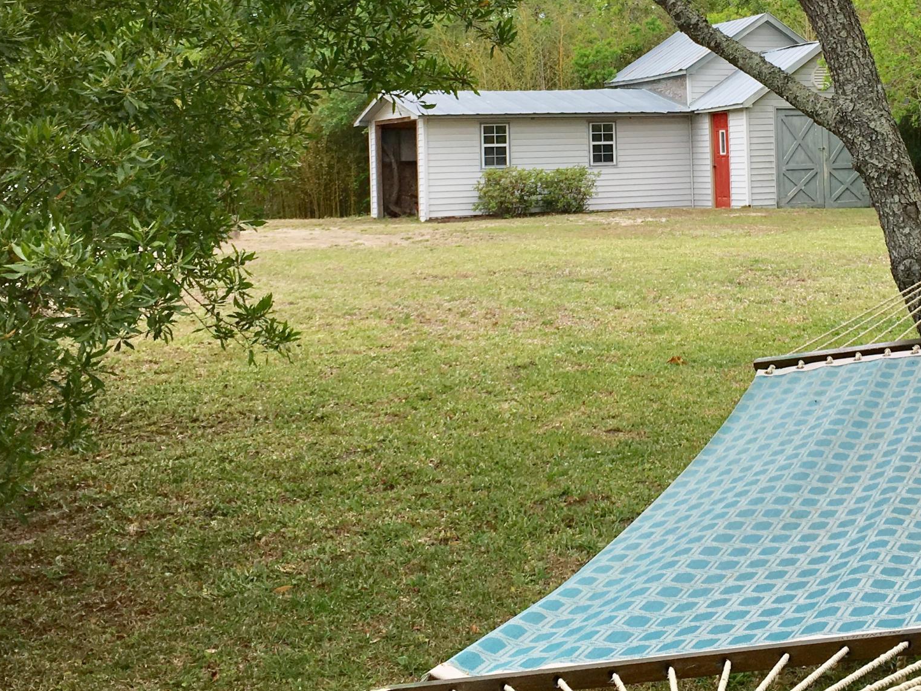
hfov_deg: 33.2
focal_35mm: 57
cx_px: 669
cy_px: 147
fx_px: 1517
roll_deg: +2.1
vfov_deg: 25.3
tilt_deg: +2.1
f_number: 2.2
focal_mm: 4.15
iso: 25
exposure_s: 1/874
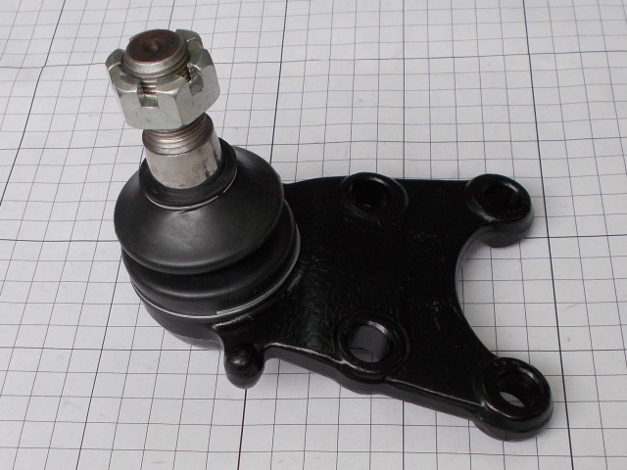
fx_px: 471
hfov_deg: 67.3
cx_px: 314
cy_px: 235
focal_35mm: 26
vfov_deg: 53.1
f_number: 3.2
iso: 80
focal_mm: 4.6
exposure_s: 1/100
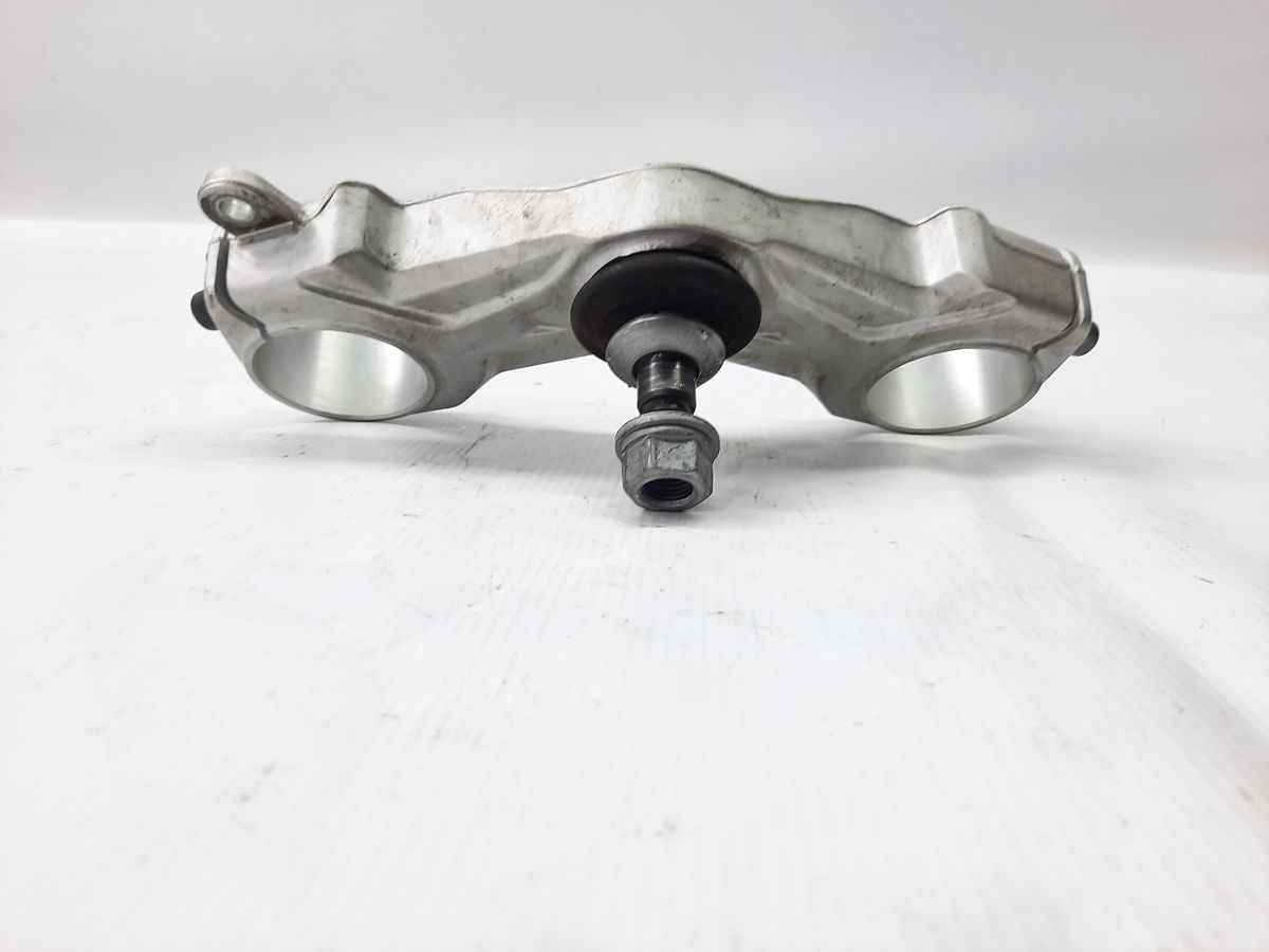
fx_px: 916
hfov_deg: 69.4
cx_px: 634
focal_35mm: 25
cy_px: 476
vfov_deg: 54.9
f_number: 2
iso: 64
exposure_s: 1/50
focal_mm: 4.6
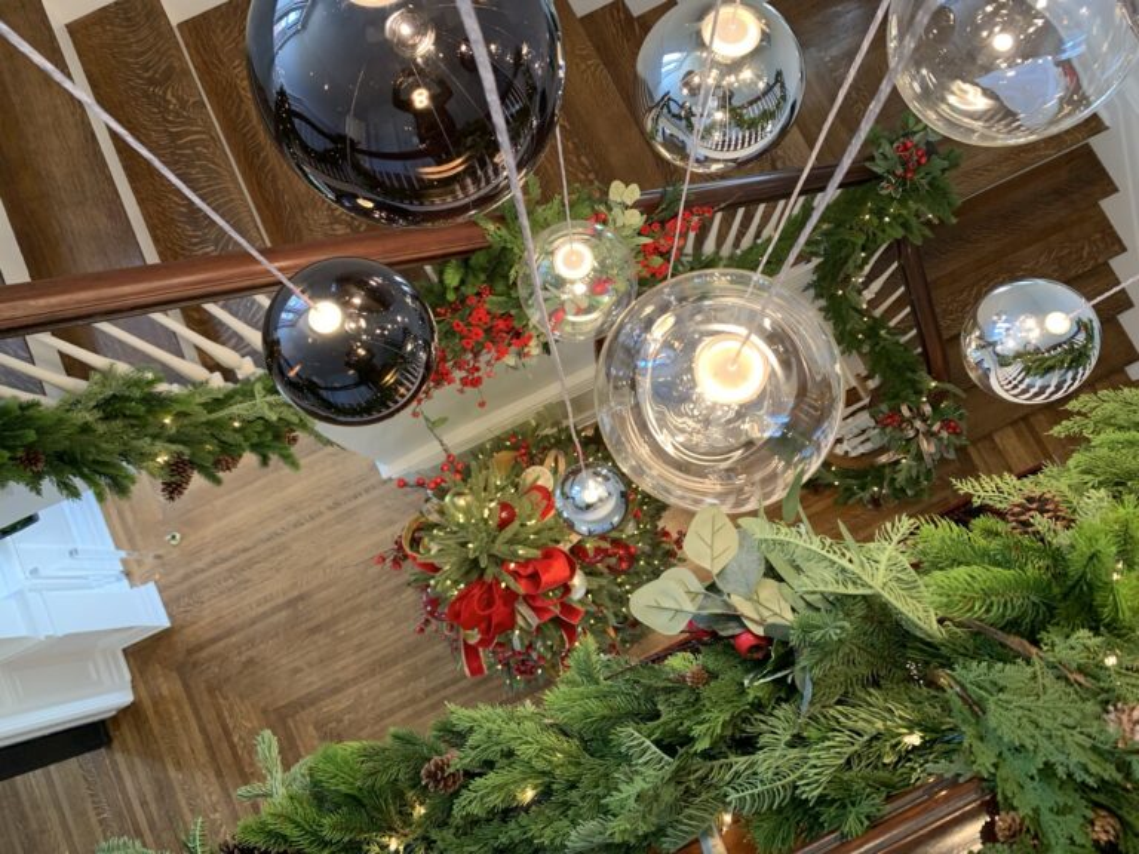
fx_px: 856
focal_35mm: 26
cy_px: 427
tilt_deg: -78.5
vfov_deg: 53.1
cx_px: 570
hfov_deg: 67.3
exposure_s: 1/60
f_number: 1.8
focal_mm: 4.25
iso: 160
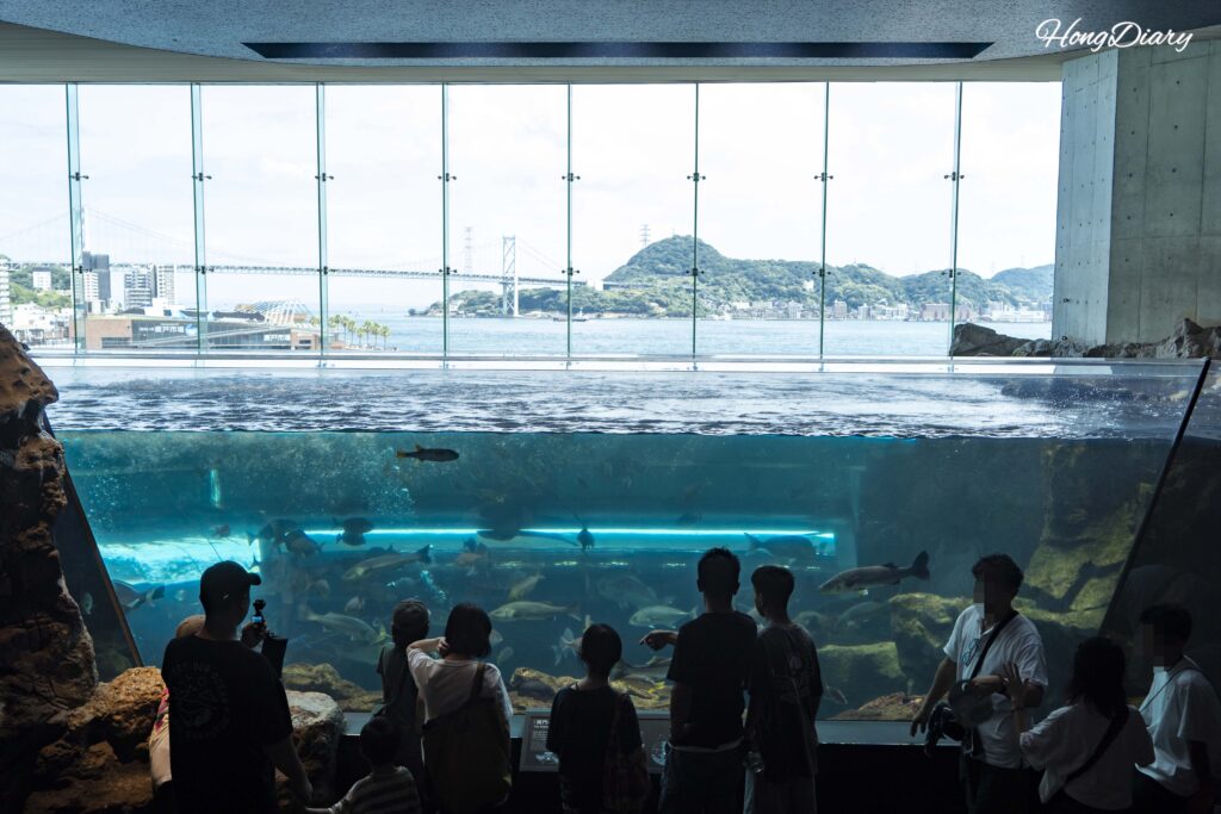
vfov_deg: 46.4
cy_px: 407
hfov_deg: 65.5
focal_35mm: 28
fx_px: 950
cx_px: 610
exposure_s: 1/100
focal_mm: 28
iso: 100
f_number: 5
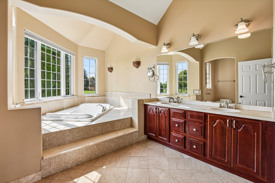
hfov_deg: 100.4
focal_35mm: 15
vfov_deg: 77.3
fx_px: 115
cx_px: 138
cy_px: 92
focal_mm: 10
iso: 400
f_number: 8
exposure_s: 1/250
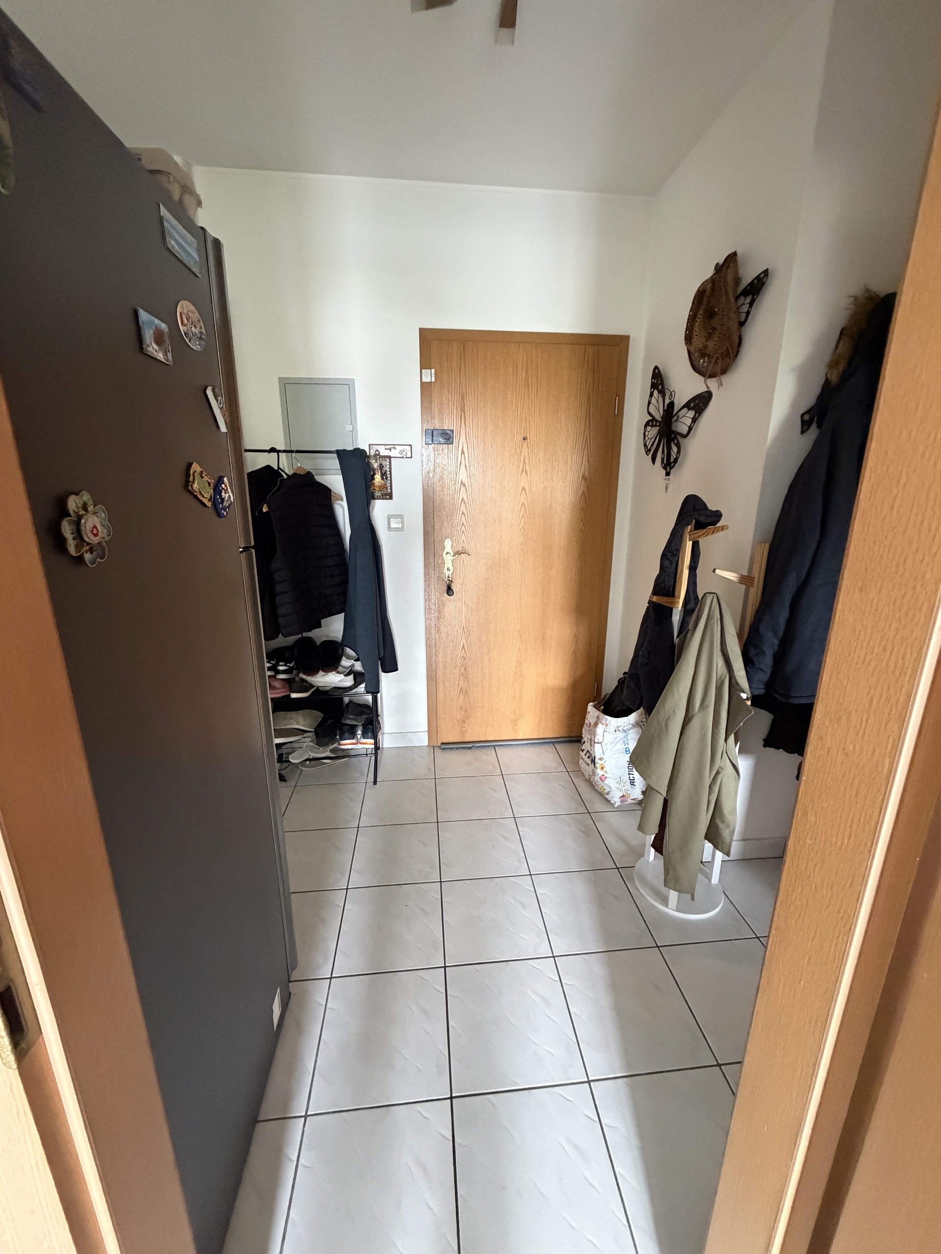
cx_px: 470
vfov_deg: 102.1
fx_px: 507
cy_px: 627
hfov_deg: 85.7
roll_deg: -0.7
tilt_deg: -15.3
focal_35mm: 14
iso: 800
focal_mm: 2.22
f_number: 2.2
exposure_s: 1/60
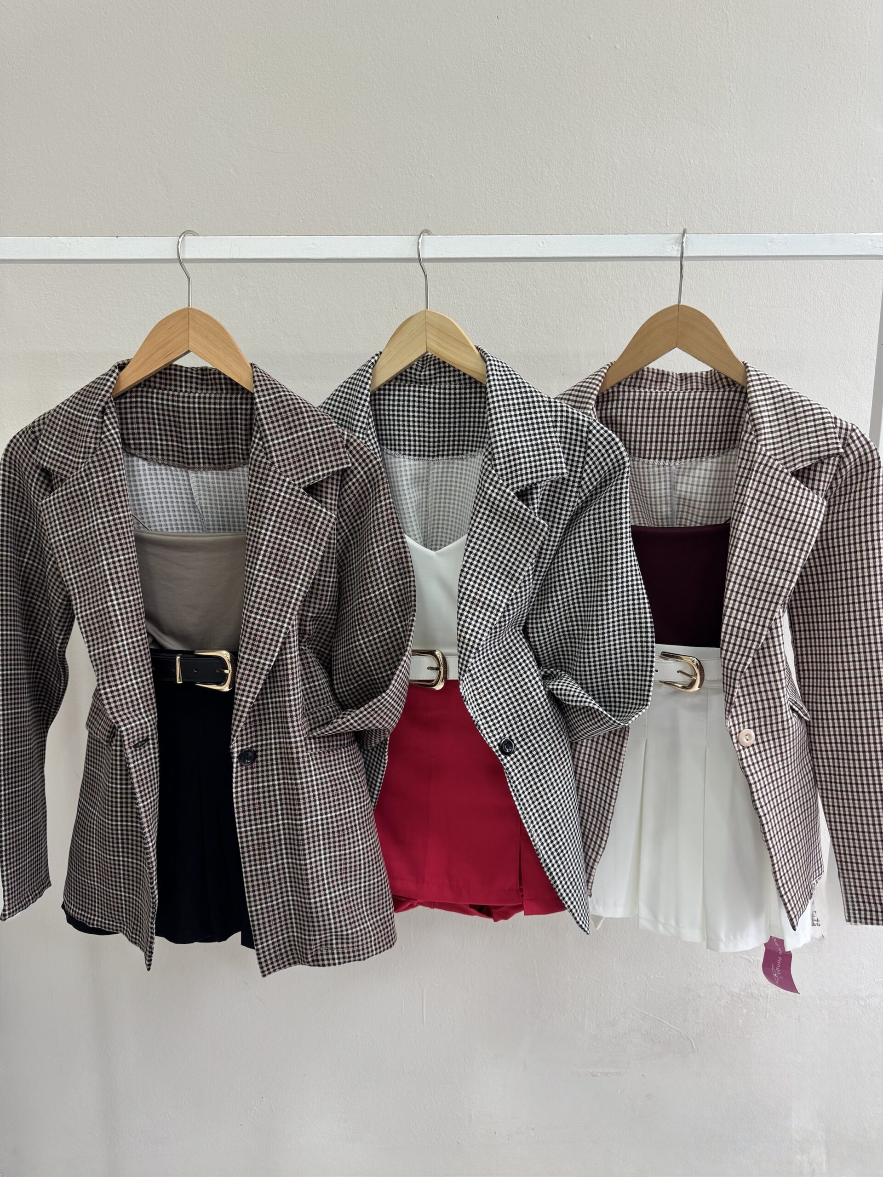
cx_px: 442
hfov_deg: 56.8
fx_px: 816
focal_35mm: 24
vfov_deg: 71.6
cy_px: 588
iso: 125
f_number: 1.78
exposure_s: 1/100
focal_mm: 6.76
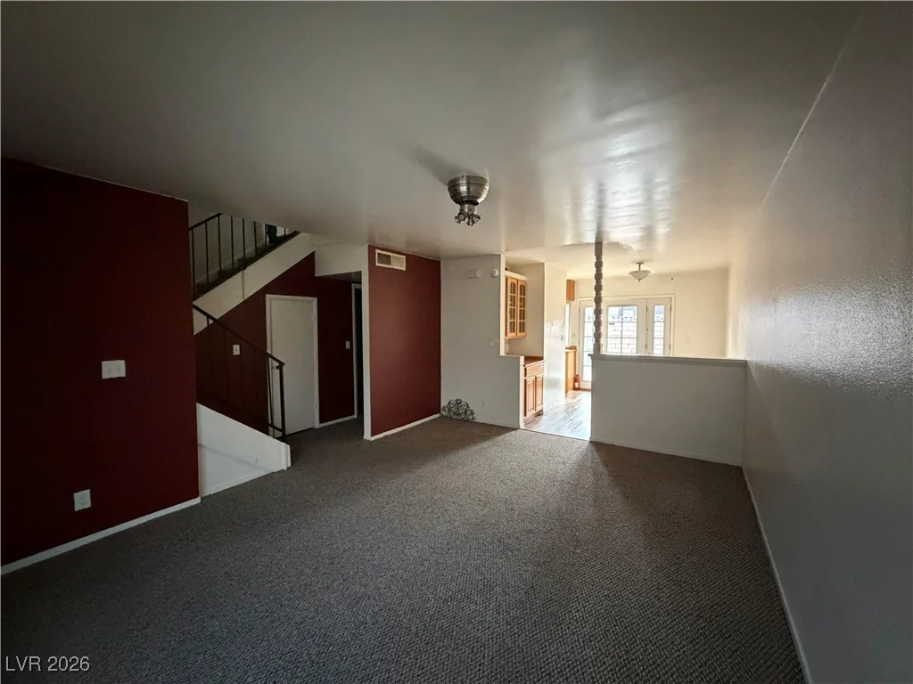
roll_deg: -0.1
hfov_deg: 102.1
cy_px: 342
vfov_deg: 85.7
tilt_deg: -3.3
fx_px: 369
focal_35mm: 14
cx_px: 456
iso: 1250
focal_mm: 2.22
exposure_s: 1/48
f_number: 2.2
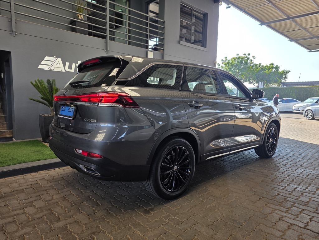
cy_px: 120
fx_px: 212
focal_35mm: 23
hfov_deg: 73.9
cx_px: 160
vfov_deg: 58.9
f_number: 1.7
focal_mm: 6.25
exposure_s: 1/180
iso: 32
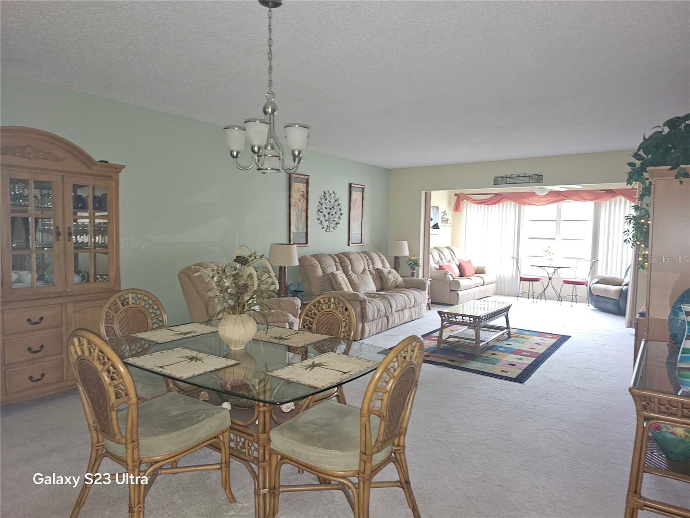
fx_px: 458
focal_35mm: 23
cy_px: 259
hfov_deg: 73.9
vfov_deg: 58.9
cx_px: 345
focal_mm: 6.3
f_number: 1.7
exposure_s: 1/9.99
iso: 200
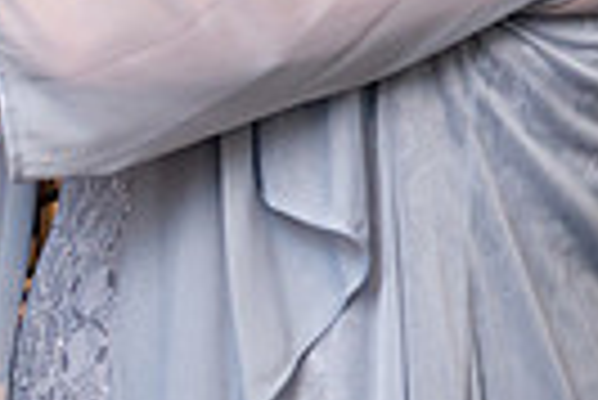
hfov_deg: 8.2
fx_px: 4107
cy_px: -341
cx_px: -173
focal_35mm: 247
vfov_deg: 5.5
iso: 400
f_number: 2.8
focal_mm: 55
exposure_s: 1/100
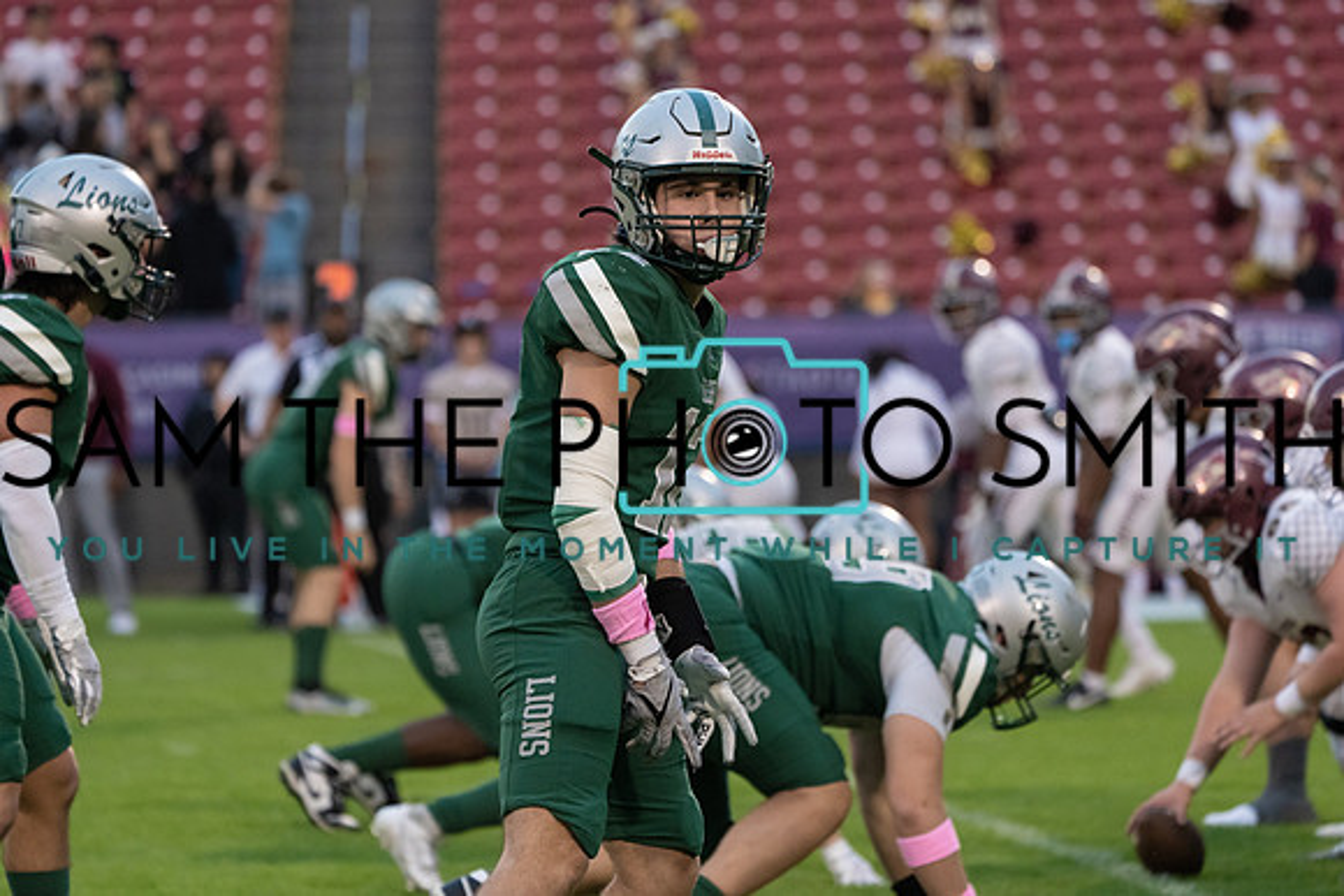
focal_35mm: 253
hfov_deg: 8.1
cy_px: 448
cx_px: 672
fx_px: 9447
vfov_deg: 5.4
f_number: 5.6
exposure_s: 1/1250
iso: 4000
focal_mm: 253
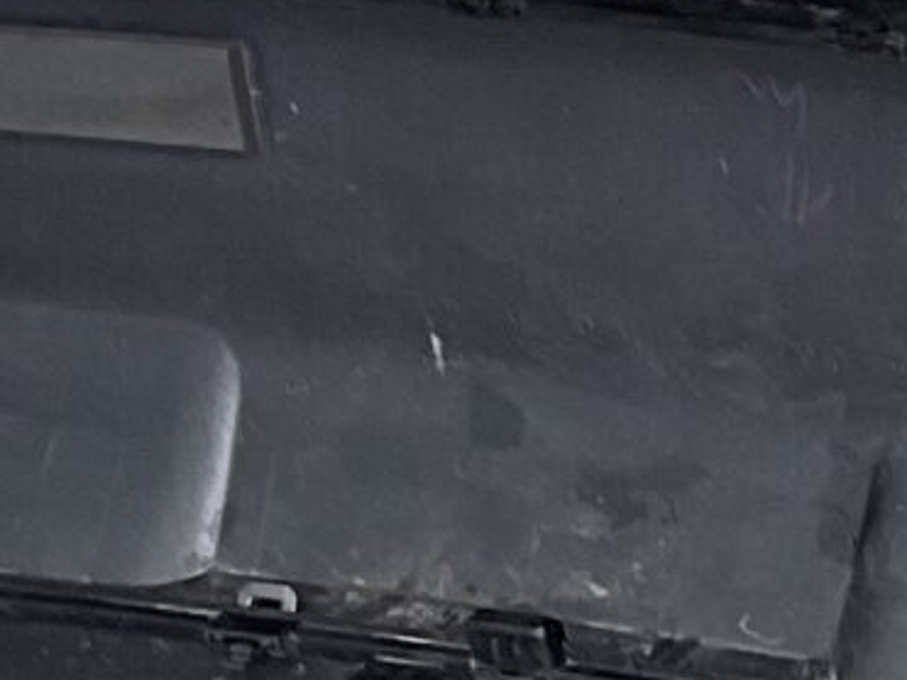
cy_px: 1492
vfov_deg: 7.1
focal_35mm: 200
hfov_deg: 9.4
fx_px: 5239
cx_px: 1714
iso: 25
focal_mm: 3
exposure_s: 1/120
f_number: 1.8
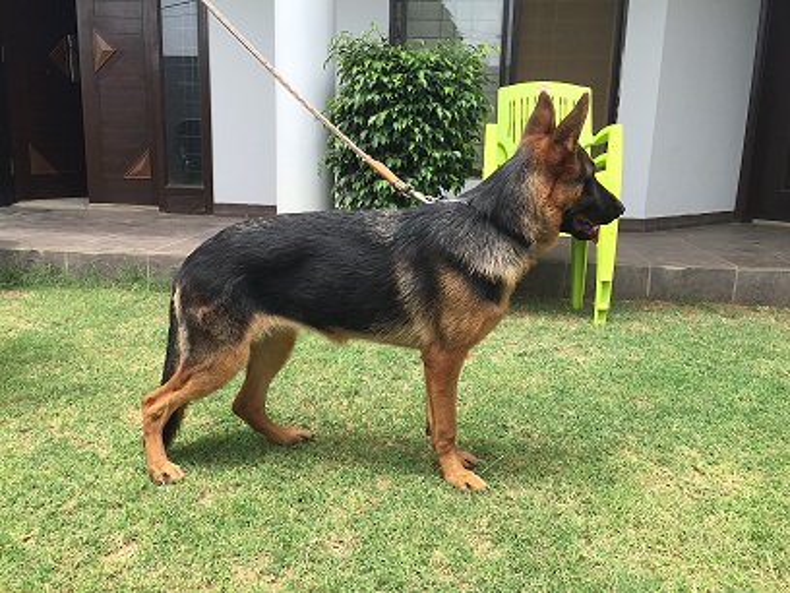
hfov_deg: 61.7
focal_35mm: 29
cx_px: 395
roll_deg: -3.4
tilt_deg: -10.4
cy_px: 296
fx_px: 662
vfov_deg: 48.2
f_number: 2.2
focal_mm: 4.15
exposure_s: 1/648
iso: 32
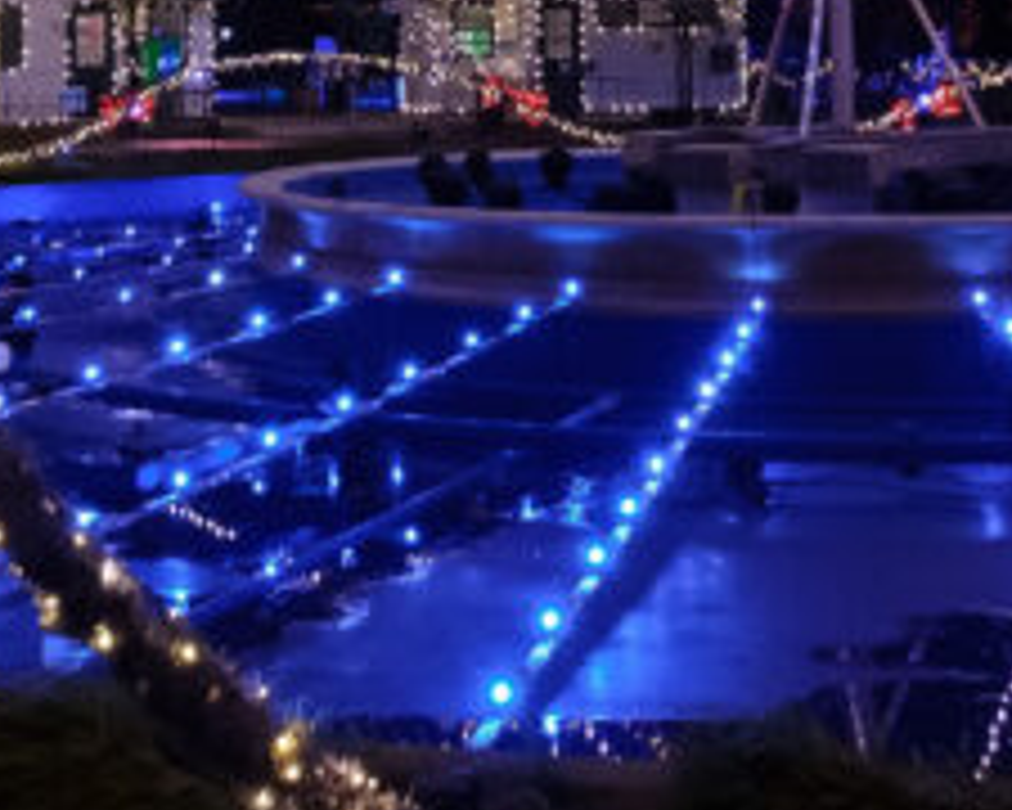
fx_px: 1917
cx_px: 513
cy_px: -173
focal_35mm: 64
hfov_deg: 29.6
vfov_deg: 22.0
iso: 2500
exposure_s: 1/30
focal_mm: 10
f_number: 4
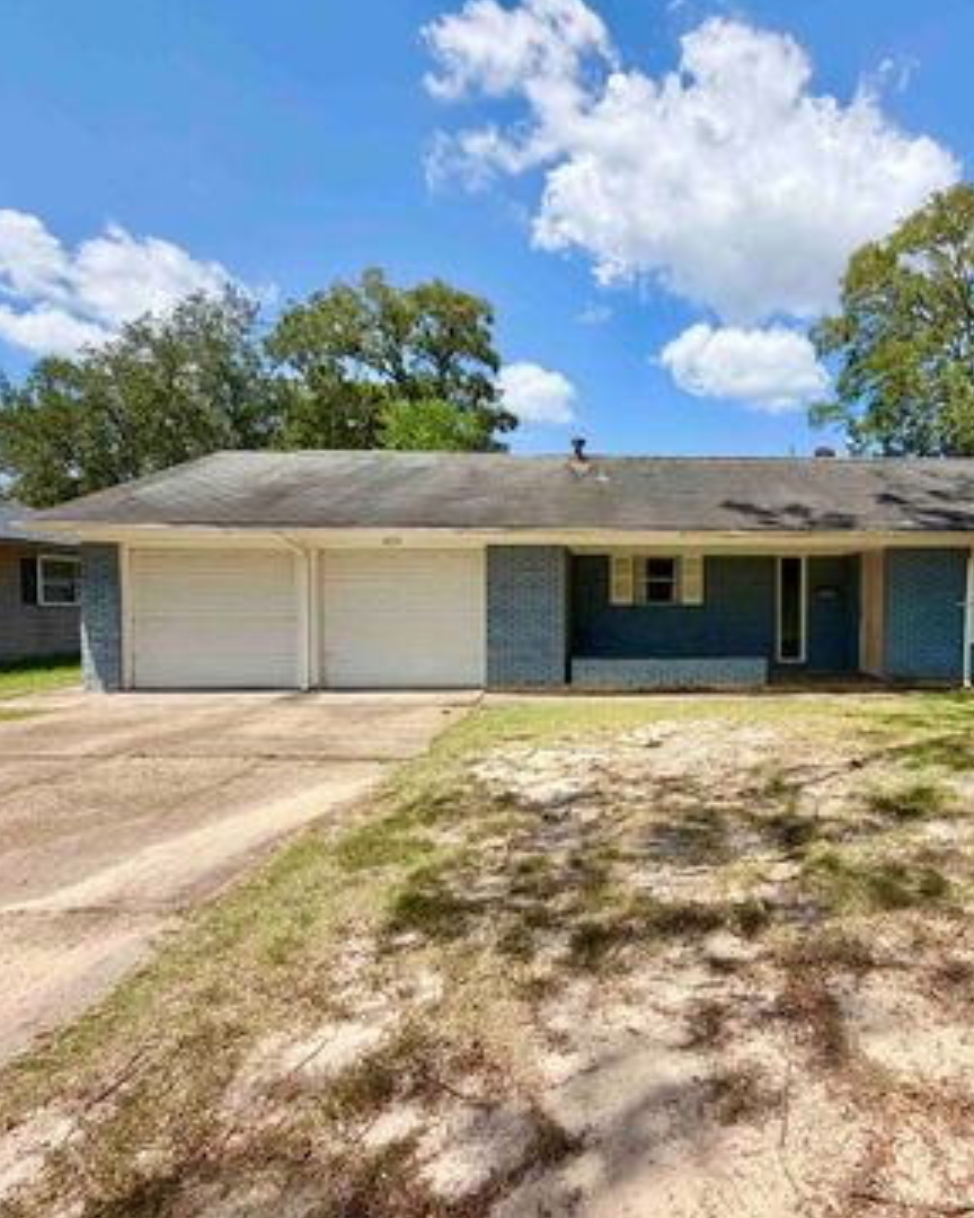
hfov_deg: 68.7
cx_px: 656
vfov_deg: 83.3
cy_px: 624
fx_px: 685
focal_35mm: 19
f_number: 2.2
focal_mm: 2.22
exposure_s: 1/770
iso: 25
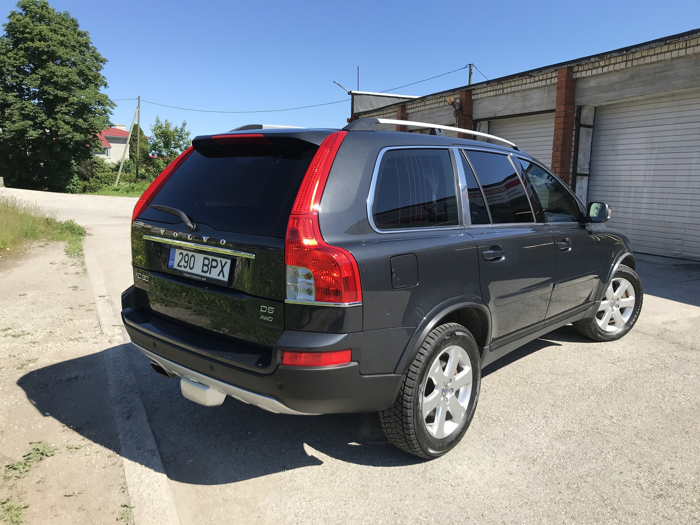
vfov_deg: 49.7
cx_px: 350
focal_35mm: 28
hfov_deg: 63.4
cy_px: 262
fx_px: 566
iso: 20
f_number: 1.8
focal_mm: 3.99
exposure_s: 1/1350
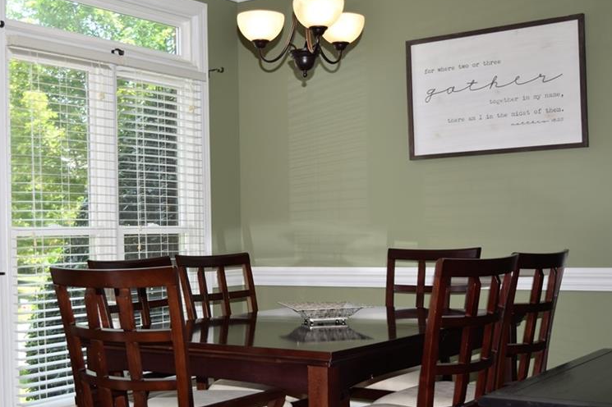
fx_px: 946
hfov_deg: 35.6
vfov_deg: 24.3
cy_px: 241
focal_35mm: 56
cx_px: 215
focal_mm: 27
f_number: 4
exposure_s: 1/60
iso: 100
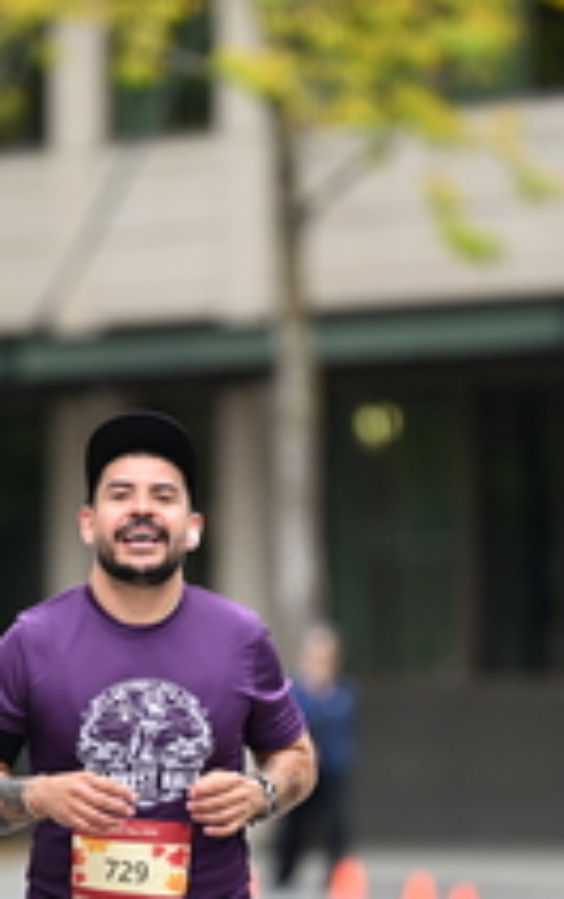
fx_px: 12631
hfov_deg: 2.6
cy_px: 598
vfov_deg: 4.1
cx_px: 214
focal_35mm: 515
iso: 640
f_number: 2.8
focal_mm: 195
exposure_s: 1/2000
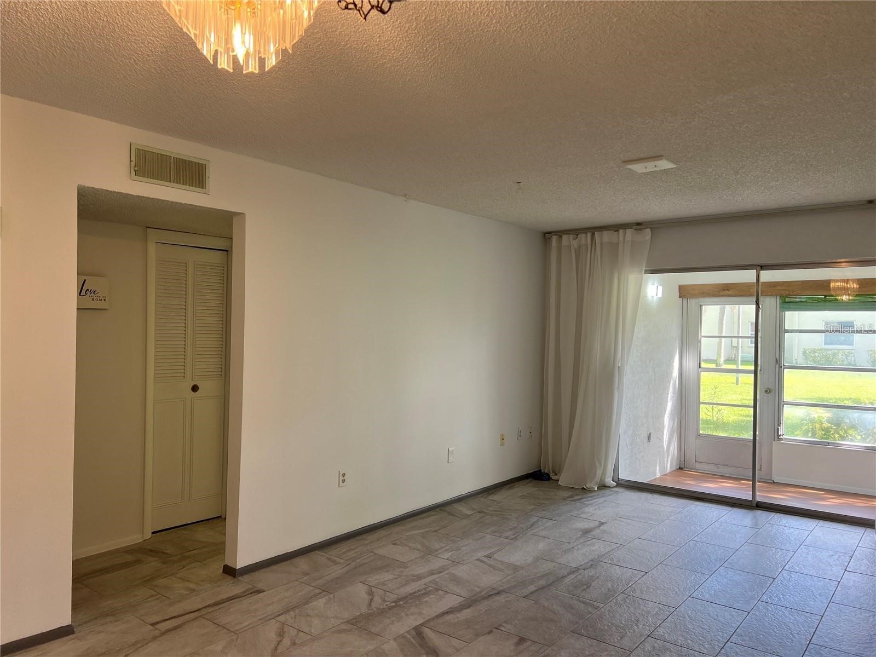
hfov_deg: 67.3
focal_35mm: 26
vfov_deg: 53.1
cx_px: 438
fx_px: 658
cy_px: 328
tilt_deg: -1.9
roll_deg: -1.1
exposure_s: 1/120
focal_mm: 5.7
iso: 64
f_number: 1.5
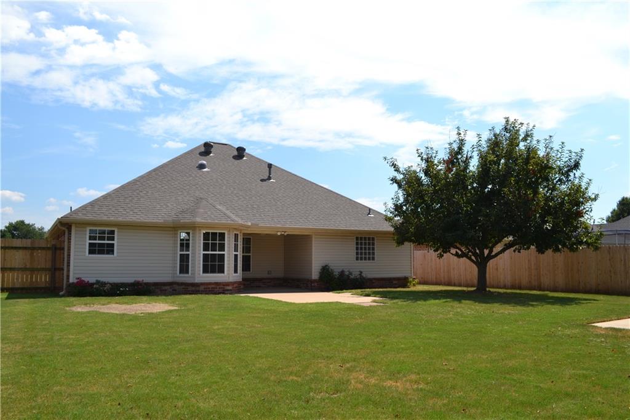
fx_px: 472
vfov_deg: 47.9
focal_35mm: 27
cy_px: 210
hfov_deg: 67.4
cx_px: 315
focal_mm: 18
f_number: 10
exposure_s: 1/200
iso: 100
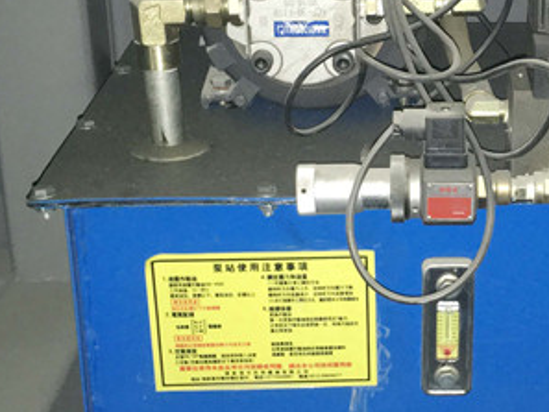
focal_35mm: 78
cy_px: 190
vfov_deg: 18.9
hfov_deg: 24.6
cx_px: 434
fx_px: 1238
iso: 200
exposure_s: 1/17
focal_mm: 4.15
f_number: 2.2
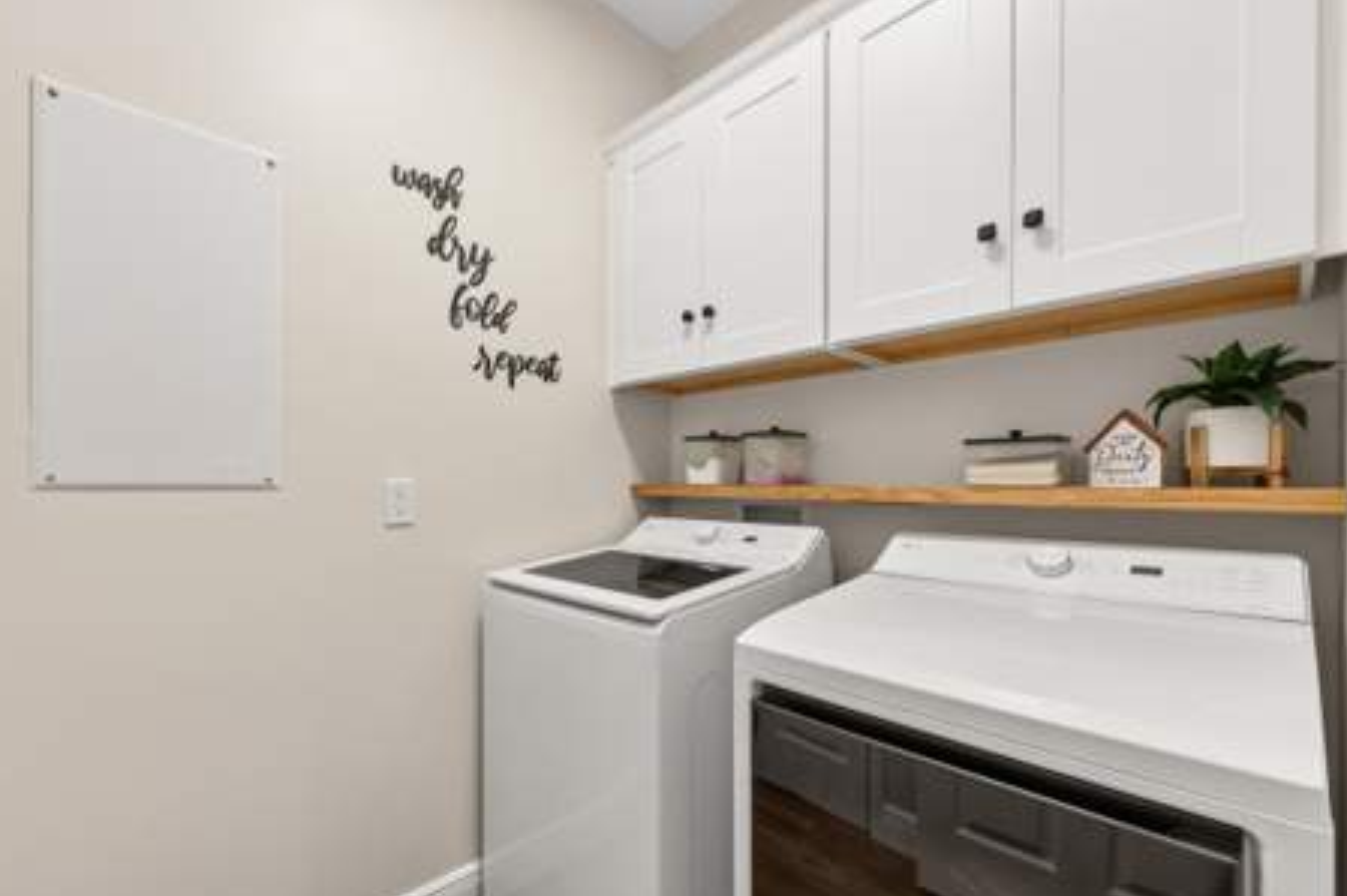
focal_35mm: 15
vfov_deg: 77.1
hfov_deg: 100.3
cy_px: 477
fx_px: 561
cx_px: 637
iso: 250
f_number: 9
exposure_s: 1/4
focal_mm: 14
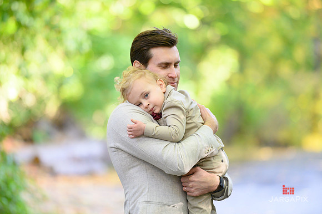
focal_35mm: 200
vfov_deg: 6.9
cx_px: 161
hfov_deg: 10.3
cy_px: 107
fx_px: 1788
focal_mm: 200
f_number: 3.2
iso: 1600
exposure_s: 1/200
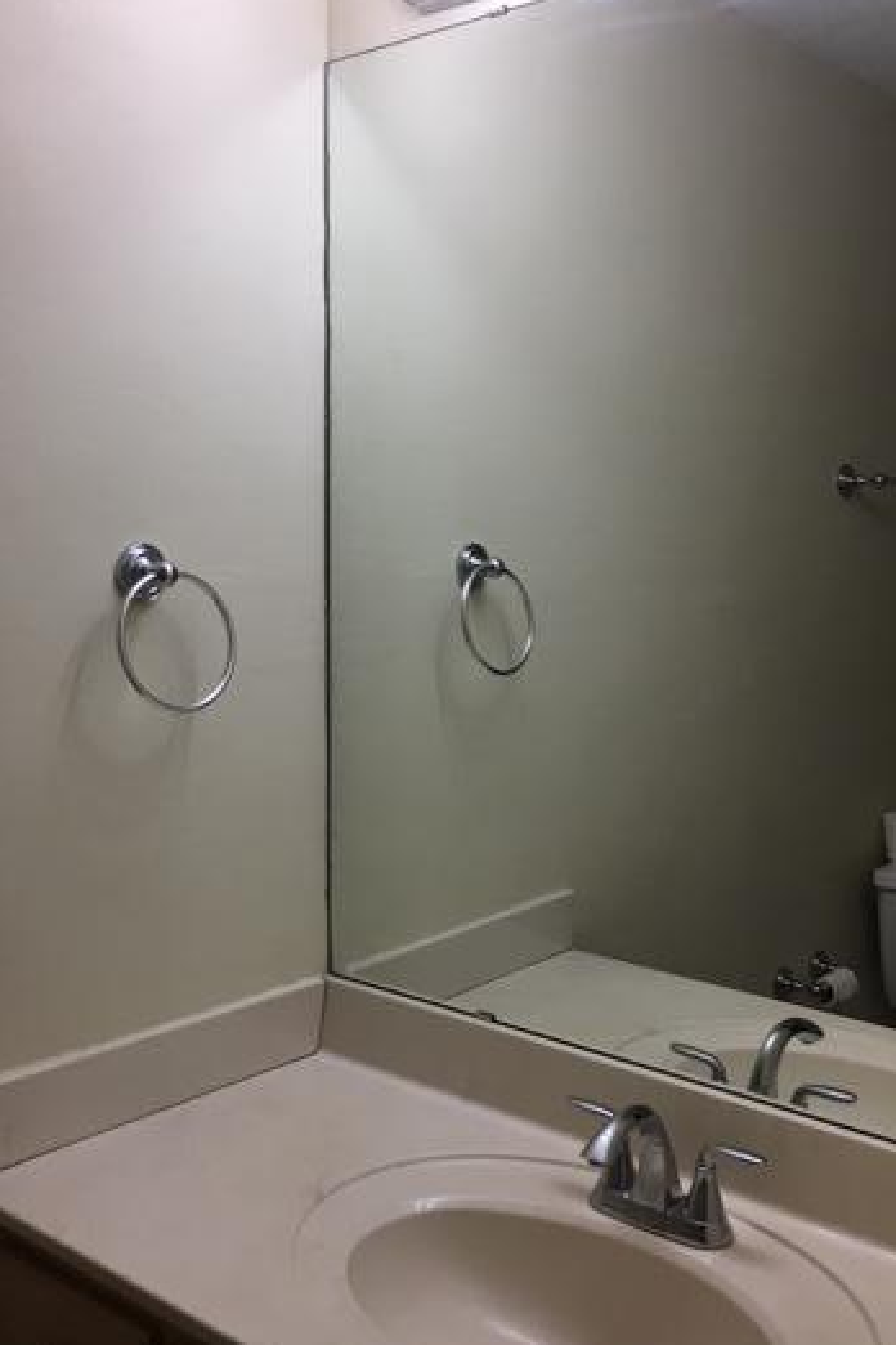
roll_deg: -1.7
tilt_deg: -4.8
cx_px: 448
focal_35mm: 37
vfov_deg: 51.9
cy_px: 683
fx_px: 1381
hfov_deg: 35.9
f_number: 2.2
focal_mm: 4.15
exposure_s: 1/40
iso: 32
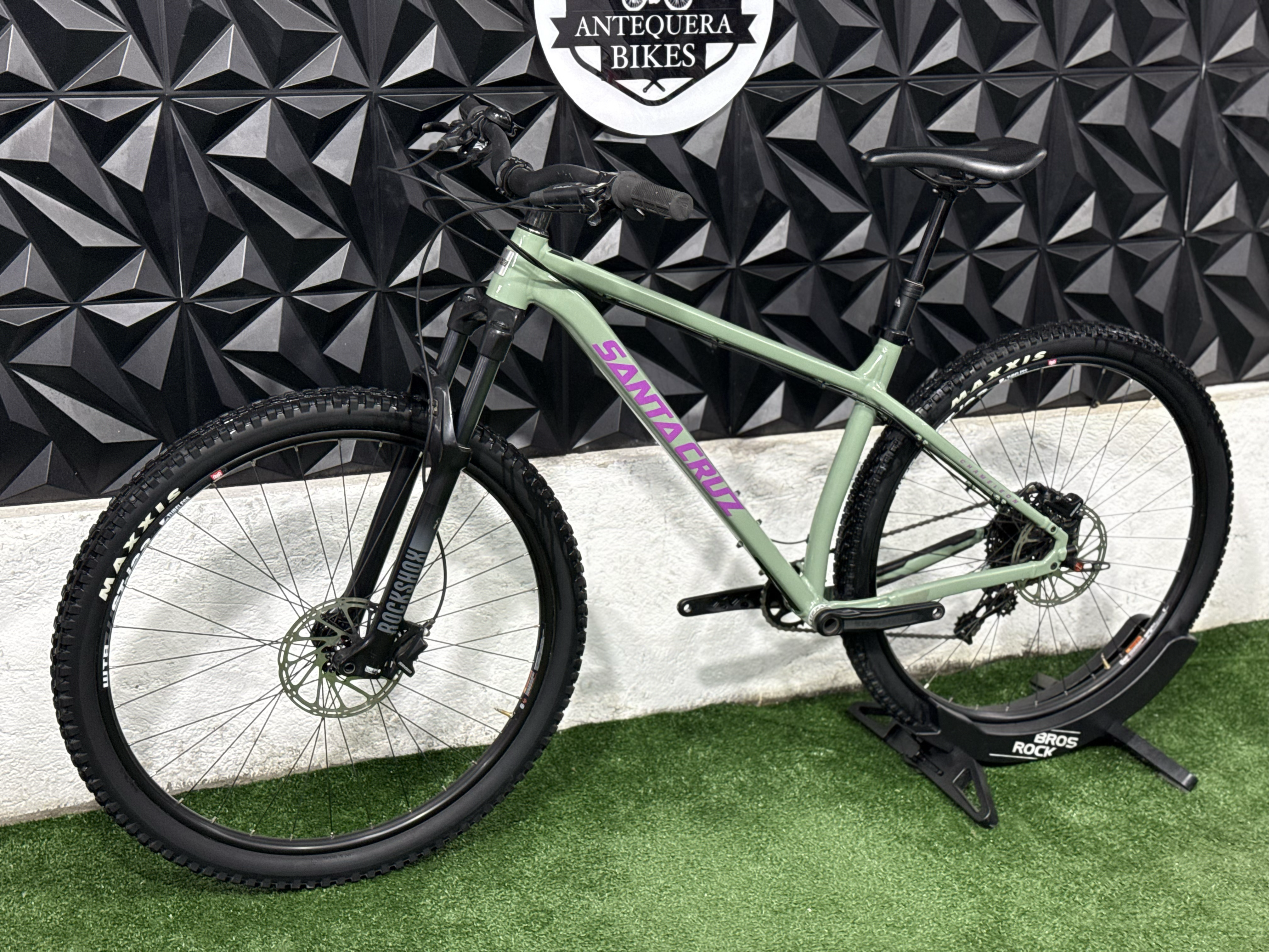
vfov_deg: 30.3
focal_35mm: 48
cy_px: 476
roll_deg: -1.3
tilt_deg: -17.5
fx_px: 1760
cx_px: 634
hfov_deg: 39.7
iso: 200
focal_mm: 6.76
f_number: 1.78
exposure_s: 1/60
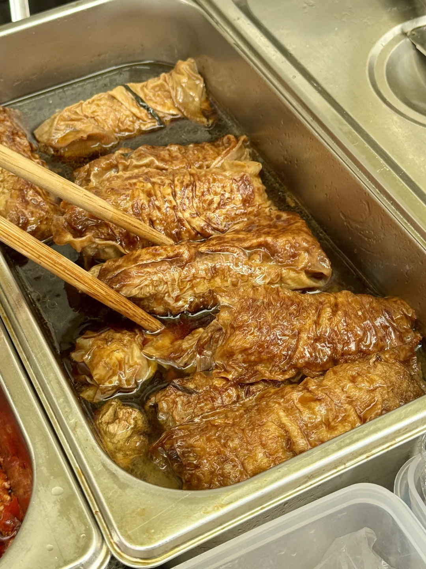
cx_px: 213
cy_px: 284
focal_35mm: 48
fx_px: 788
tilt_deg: -43.9
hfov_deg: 30.3
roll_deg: +4.4
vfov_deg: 39.7
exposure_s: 1/80
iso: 100
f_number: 1.78
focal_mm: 6.76
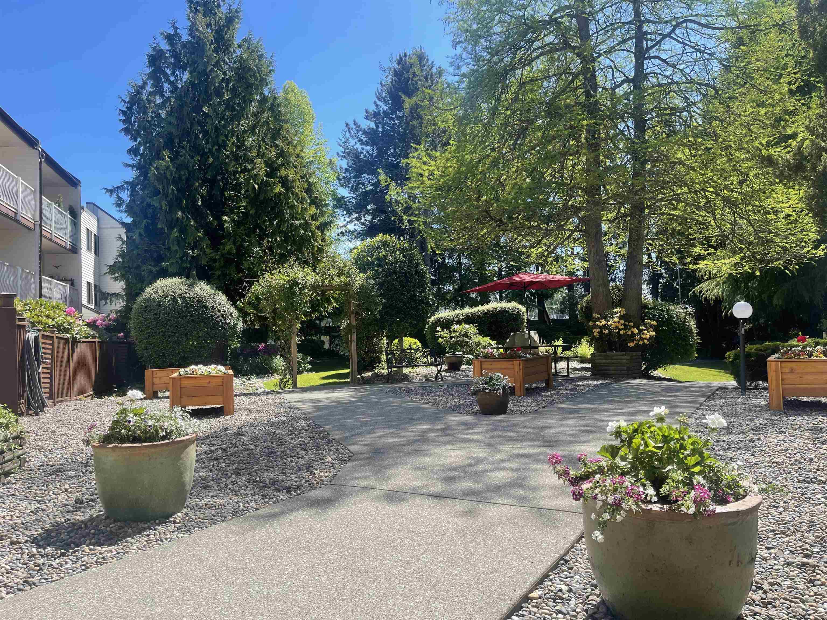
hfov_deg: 69.4
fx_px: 597
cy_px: 310
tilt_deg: +2.7
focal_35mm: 25
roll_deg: +2.1
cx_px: 414
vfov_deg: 54.9
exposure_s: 1/1513
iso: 32
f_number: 1.6
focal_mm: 5.1
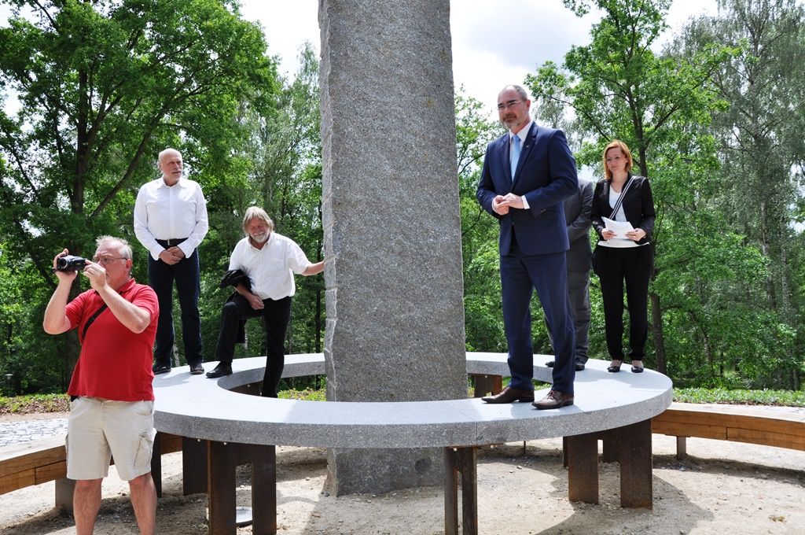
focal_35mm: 33
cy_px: 268
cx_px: 402
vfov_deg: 39.9
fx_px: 737
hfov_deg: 57.3
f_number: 8
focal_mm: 22
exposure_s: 1/320
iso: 200
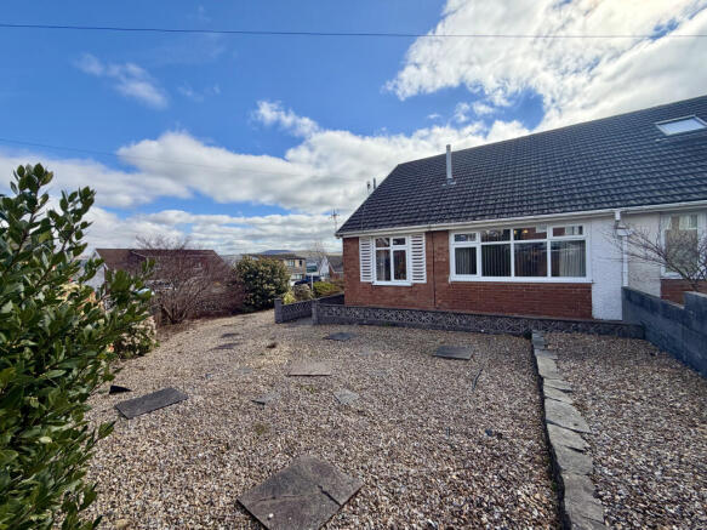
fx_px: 286
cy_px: 265
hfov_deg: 102.1
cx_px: 354
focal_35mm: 14
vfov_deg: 85.7
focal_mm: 2.22
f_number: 2.2
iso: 32
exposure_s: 1/1167
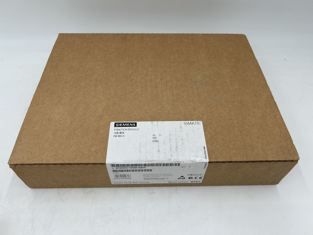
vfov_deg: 53.1
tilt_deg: -51.6
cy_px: 118
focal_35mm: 26
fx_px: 235
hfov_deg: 67.3
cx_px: 156
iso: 50
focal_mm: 5.7
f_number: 1.5
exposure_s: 1/476
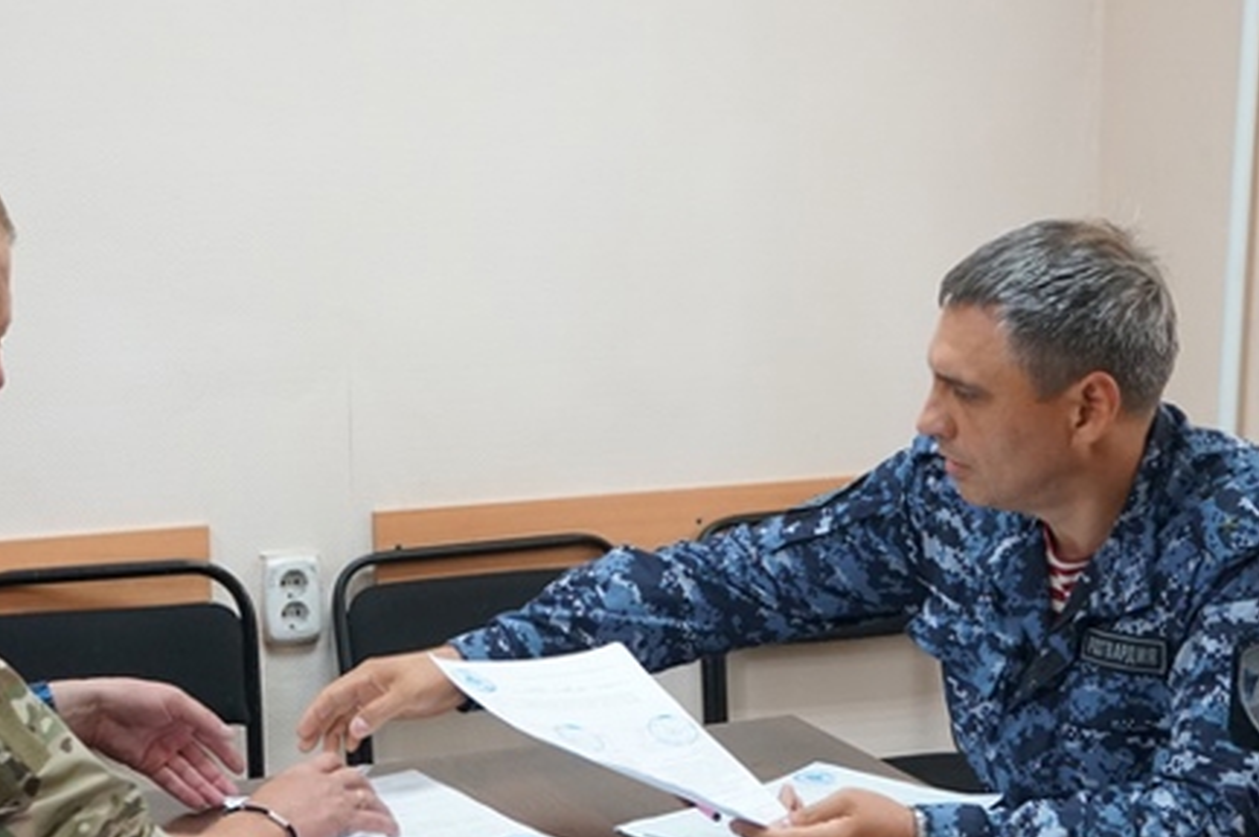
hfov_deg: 25.9
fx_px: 2726
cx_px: 471
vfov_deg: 17.4
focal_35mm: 78
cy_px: 610
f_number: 4.5
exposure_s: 1/160
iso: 2500
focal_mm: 30
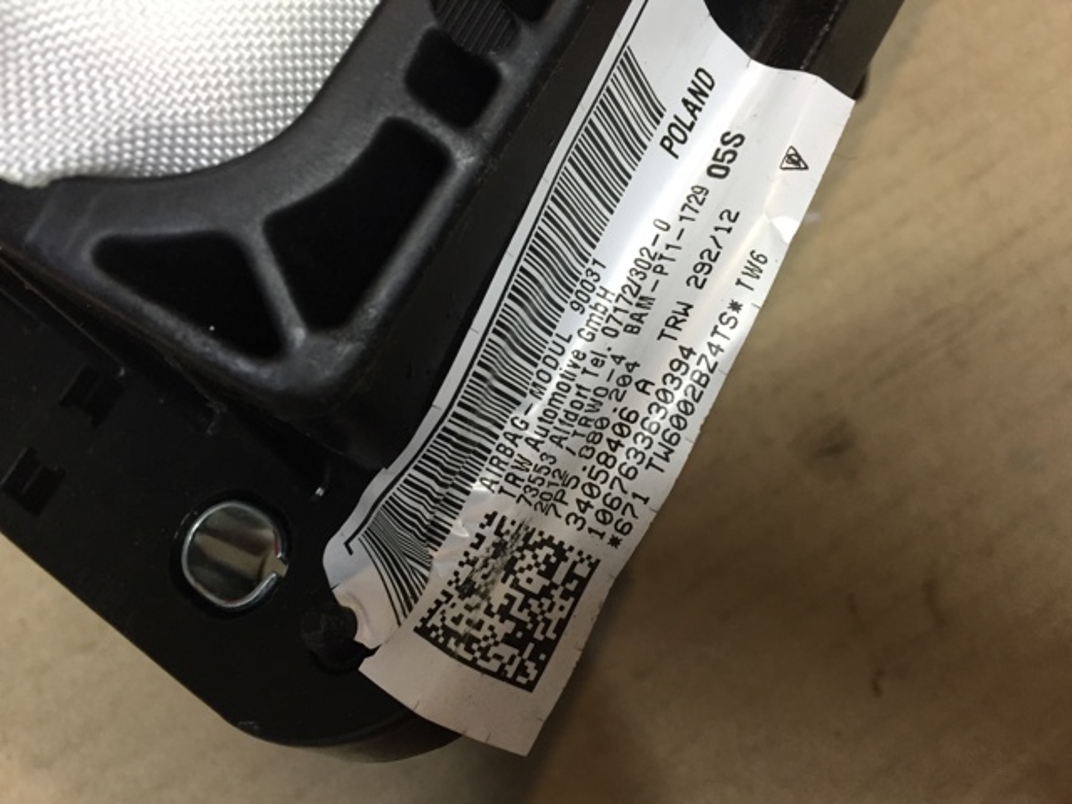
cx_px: 536
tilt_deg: -77.6
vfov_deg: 48.2
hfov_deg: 61.7
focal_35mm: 29
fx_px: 898
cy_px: 402
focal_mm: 4.15
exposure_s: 1/30
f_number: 2.2
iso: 50
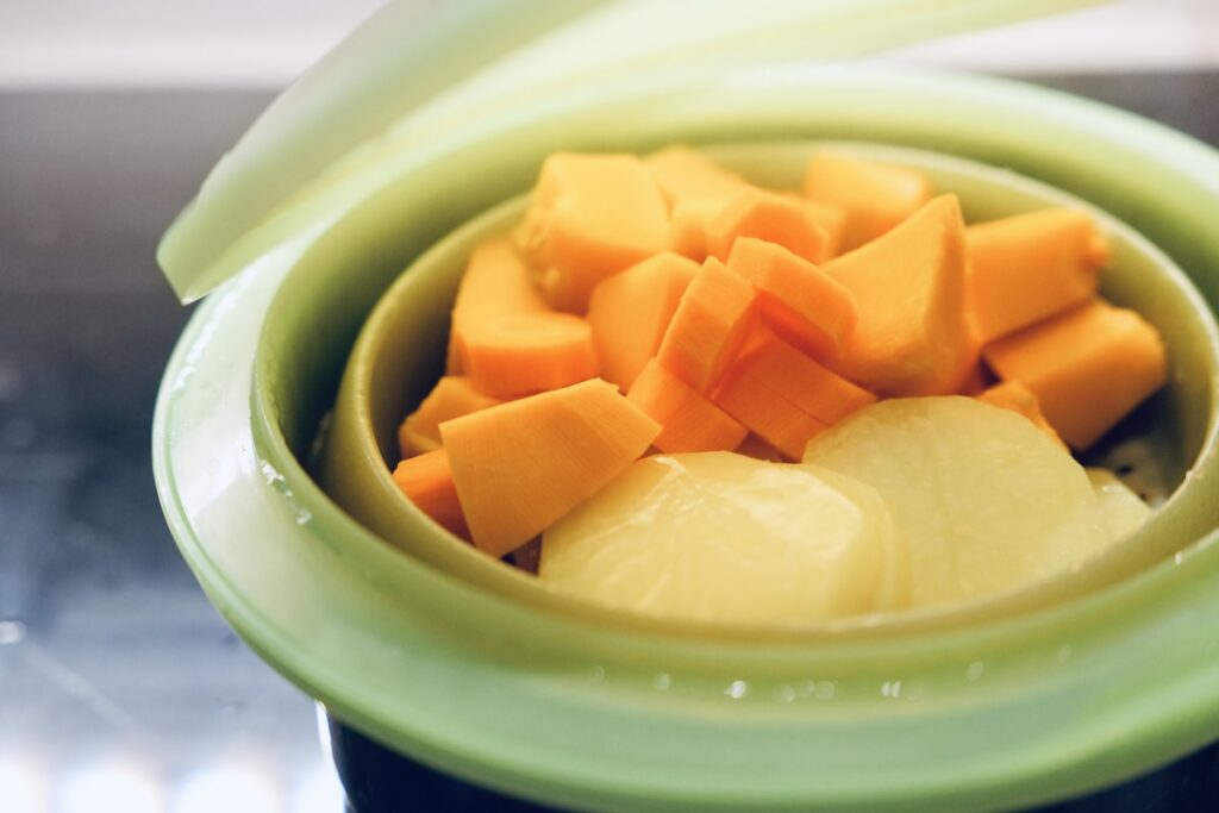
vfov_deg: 21.2
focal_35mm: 64
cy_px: 406
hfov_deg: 31.4
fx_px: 2167
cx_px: 610
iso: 6400
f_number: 3.2
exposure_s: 1/200
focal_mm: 64
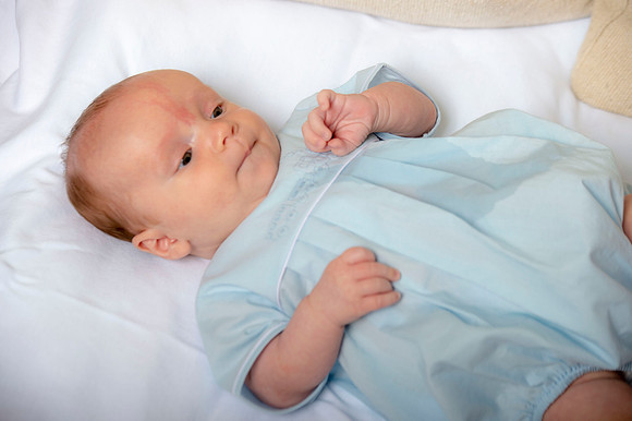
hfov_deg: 18.3
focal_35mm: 112
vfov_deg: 12.2
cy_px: 210
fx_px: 1965
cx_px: 316
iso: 250
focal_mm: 112
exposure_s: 1/200
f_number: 5.6
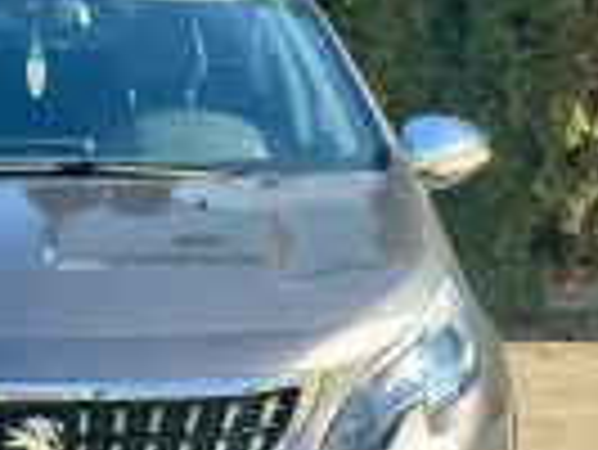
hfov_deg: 15.0
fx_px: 2248
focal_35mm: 130
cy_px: 338
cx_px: 45
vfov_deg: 11.4
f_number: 1.78
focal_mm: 6.86
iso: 64
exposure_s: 1/729
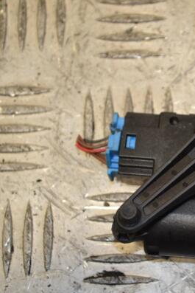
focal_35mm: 125
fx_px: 1013
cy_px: 147
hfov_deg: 10.9
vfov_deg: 16.4
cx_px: 209
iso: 400
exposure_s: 1/80
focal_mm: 55
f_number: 5.6
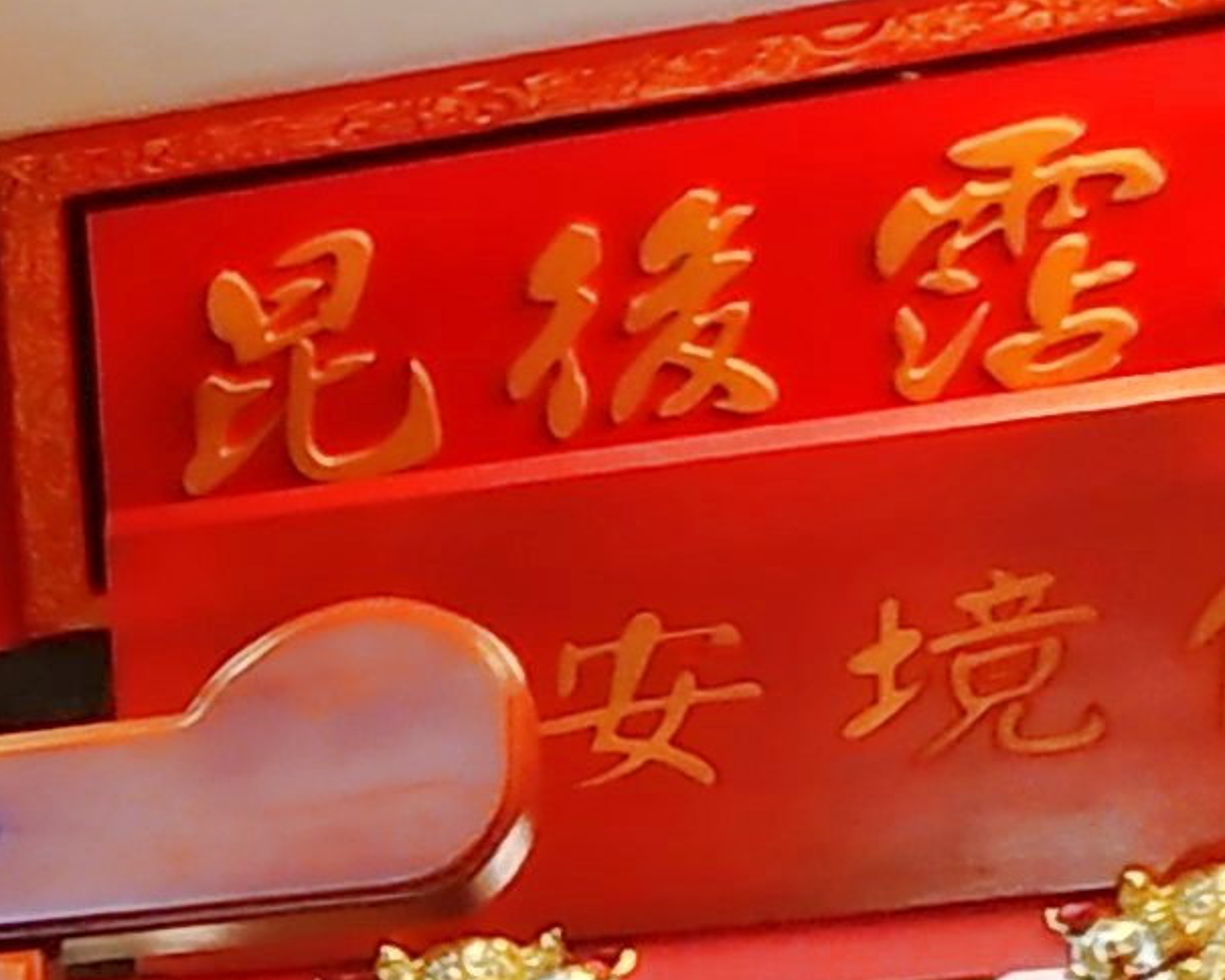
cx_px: -2766
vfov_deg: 8.8
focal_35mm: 155
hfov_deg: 9.2
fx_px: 5620
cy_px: 2535
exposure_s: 1/20
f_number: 1.9
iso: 400
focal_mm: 3.94
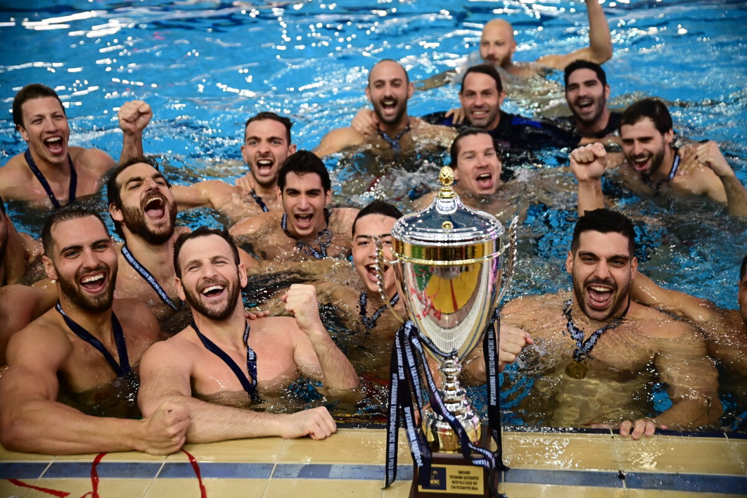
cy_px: 249
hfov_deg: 34.5
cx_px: 374
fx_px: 1203
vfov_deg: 23.4
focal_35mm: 58
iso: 2500
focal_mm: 58
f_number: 4
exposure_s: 1/640
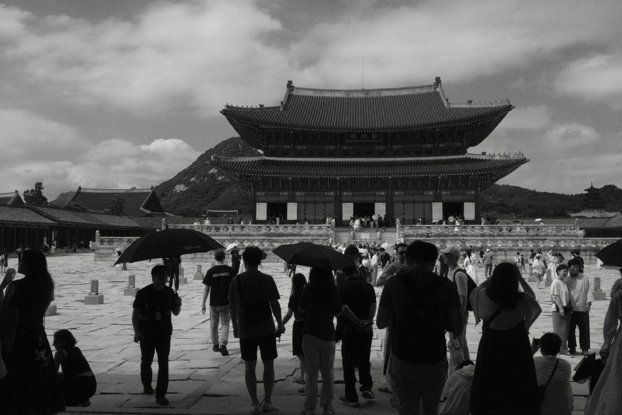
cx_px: 311
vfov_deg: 37.8
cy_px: 208
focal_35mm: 35
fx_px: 605
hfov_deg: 54.4
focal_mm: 23
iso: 3200
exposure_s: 1/7500
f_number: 10
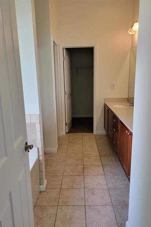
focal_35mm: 28
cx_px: 75
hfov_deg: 46.4
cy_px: 117
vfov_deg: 65.5
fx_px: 176
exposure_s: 1/120
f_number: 1.8
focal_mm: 5.4
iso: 125
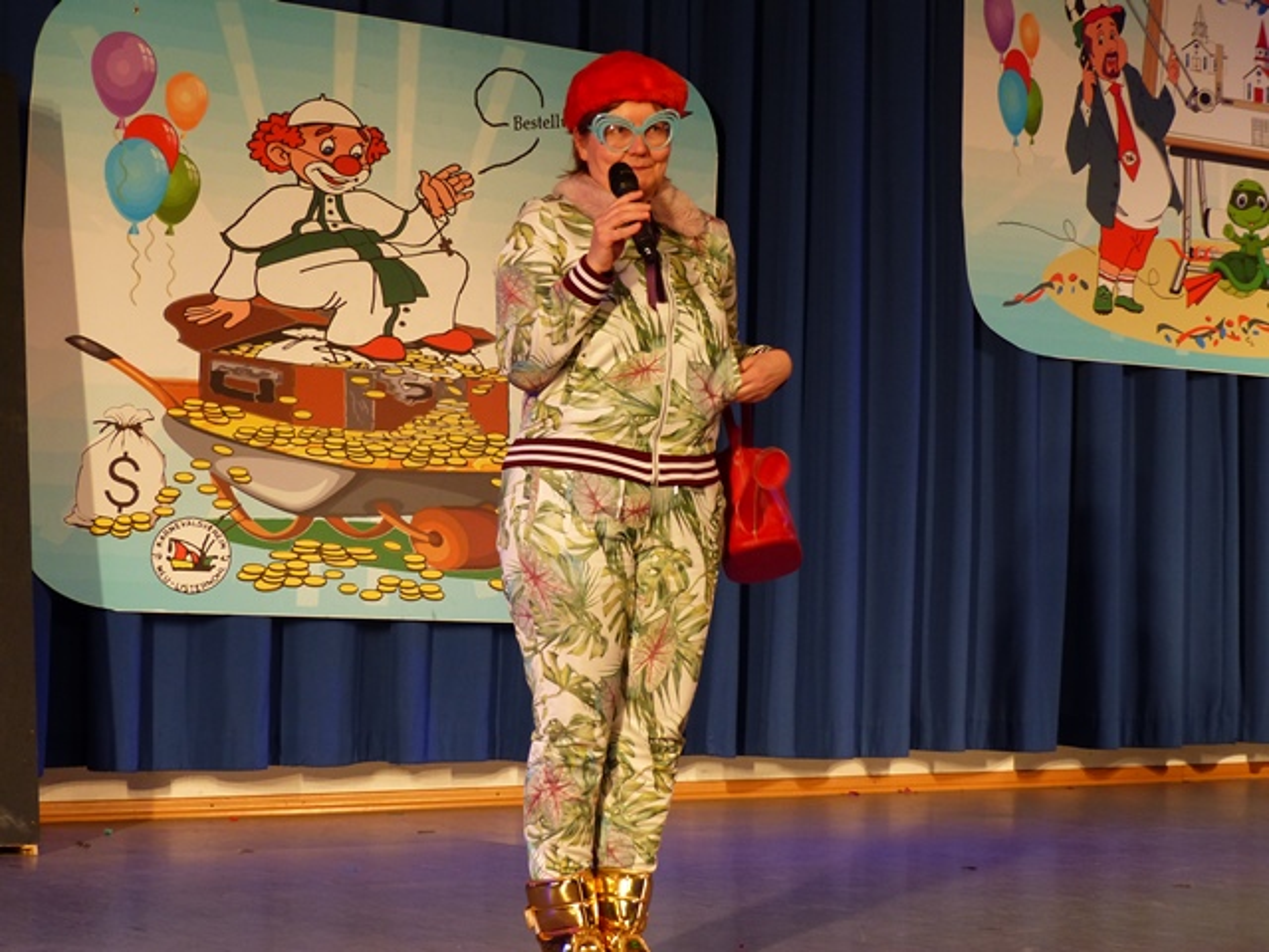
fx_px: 2969
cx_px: 634
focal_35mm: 81
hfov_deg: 24.1
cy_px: 476
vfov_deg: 18.2
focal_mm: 14.5
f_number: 2.8
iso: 250
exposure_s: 1/60
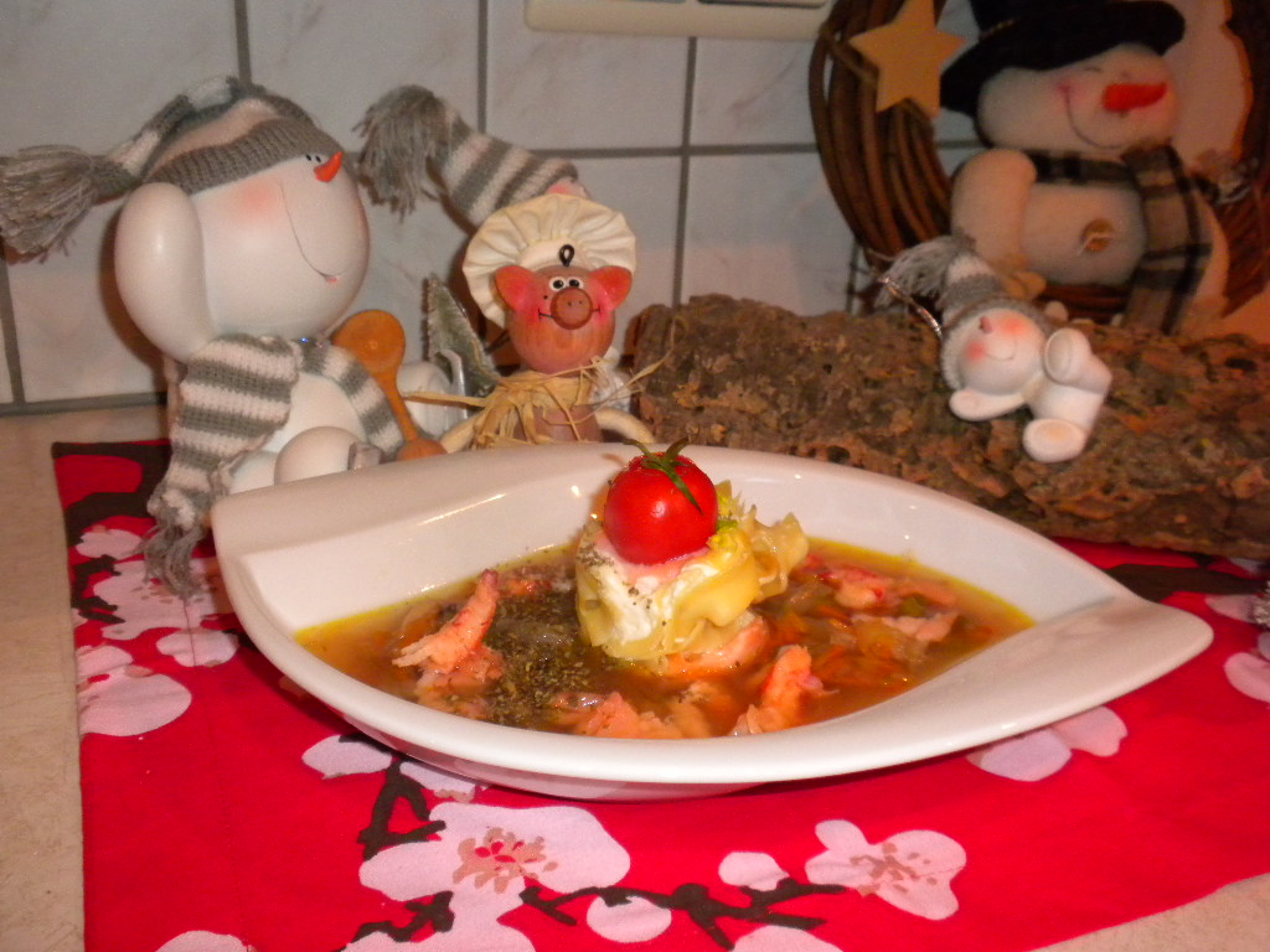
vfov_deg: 38.7
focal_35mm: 37
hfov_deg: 50.1
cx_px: 635
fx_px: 1357
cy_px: 476
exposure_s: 1/30
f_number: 3.5
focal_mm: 6.6
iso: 400
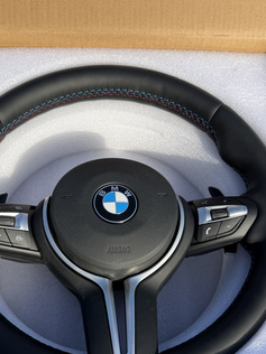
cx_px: 124
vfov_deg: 48.0
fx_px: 389
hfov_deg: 37.7
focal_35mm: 38
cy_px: 243
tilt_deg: -58.4
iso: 80
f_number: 1.78
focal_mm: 6.76
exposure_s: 1/4167
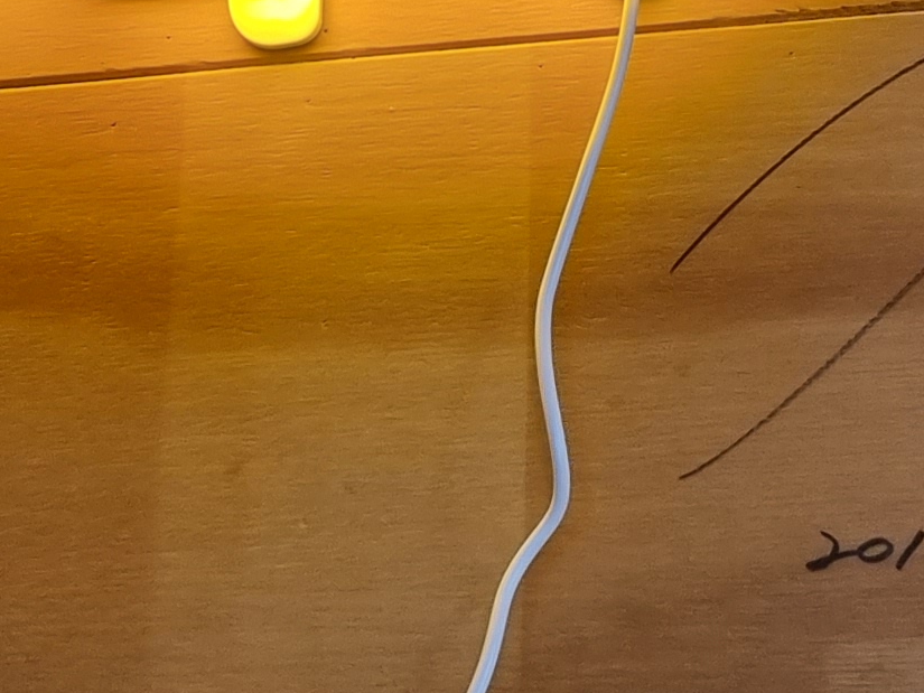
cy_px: -198
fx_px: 3390
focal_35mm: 127
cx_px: 404
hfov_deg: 15.5
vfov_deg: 11.4
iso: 160
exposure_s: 1/120
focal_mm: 5.4
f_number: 1.8
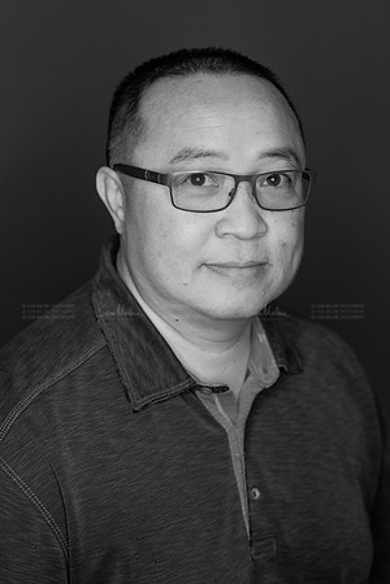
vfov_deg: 23.9
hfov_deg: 16.1
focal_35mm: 85
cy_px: 292
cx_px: 195
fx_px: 1381
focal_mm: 85
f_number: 3.5
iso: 2000
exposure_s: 1/250
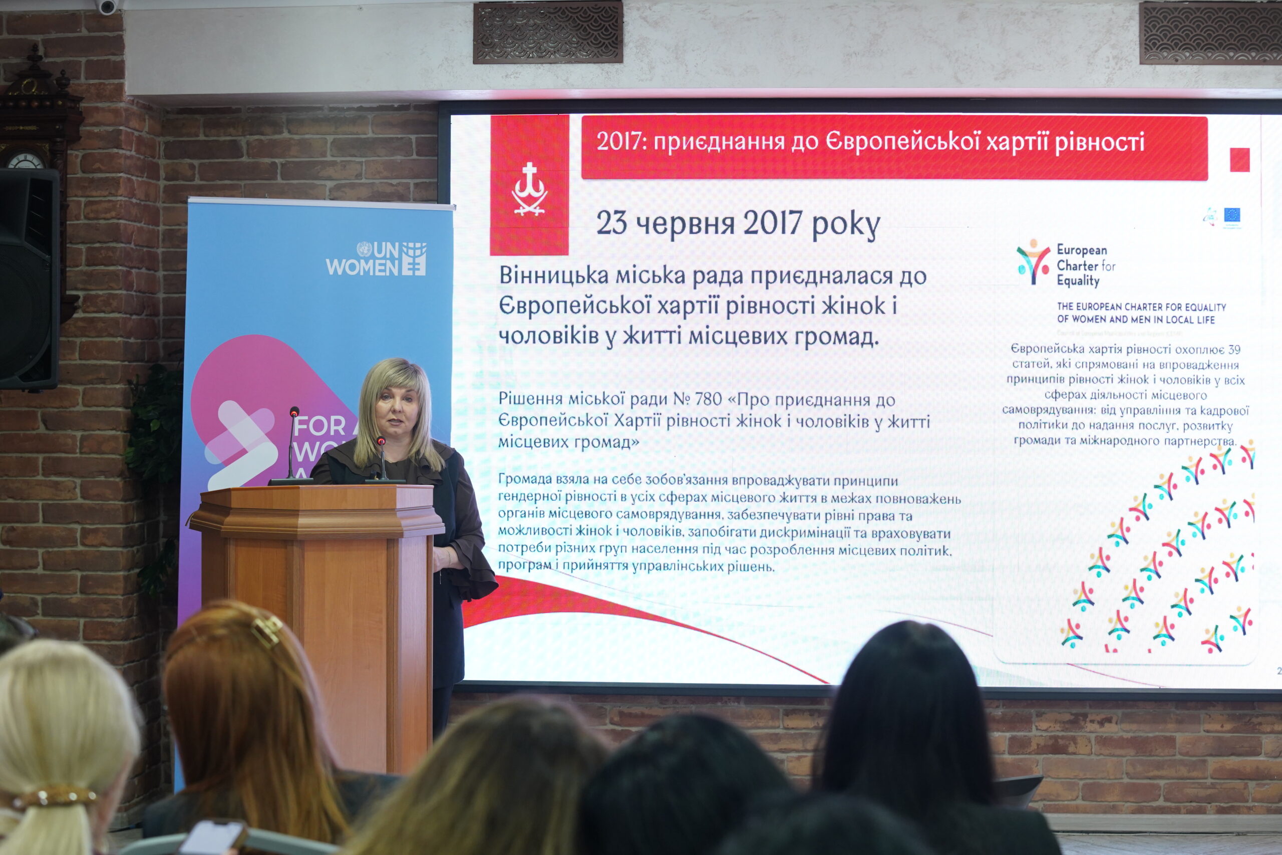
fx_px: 2493
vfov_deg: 19.5
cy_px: 428
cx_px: 641
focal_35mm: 70
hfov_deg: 28.8
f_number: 5.6
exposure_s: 1/100
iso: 2000
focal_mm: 70
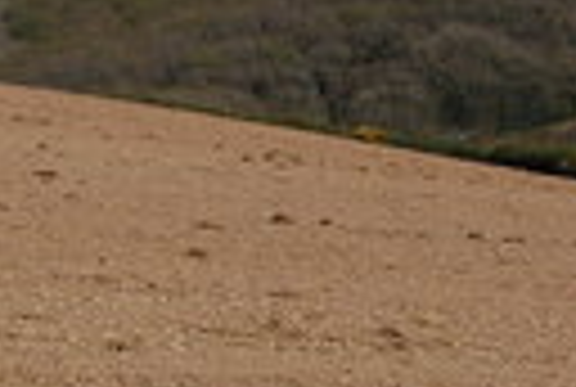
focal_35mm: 261
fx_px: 4194
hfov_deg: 7.9
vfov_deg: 5.3
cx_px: 279
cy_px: 369
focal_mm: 35
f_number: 4.5
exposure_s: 1/1600
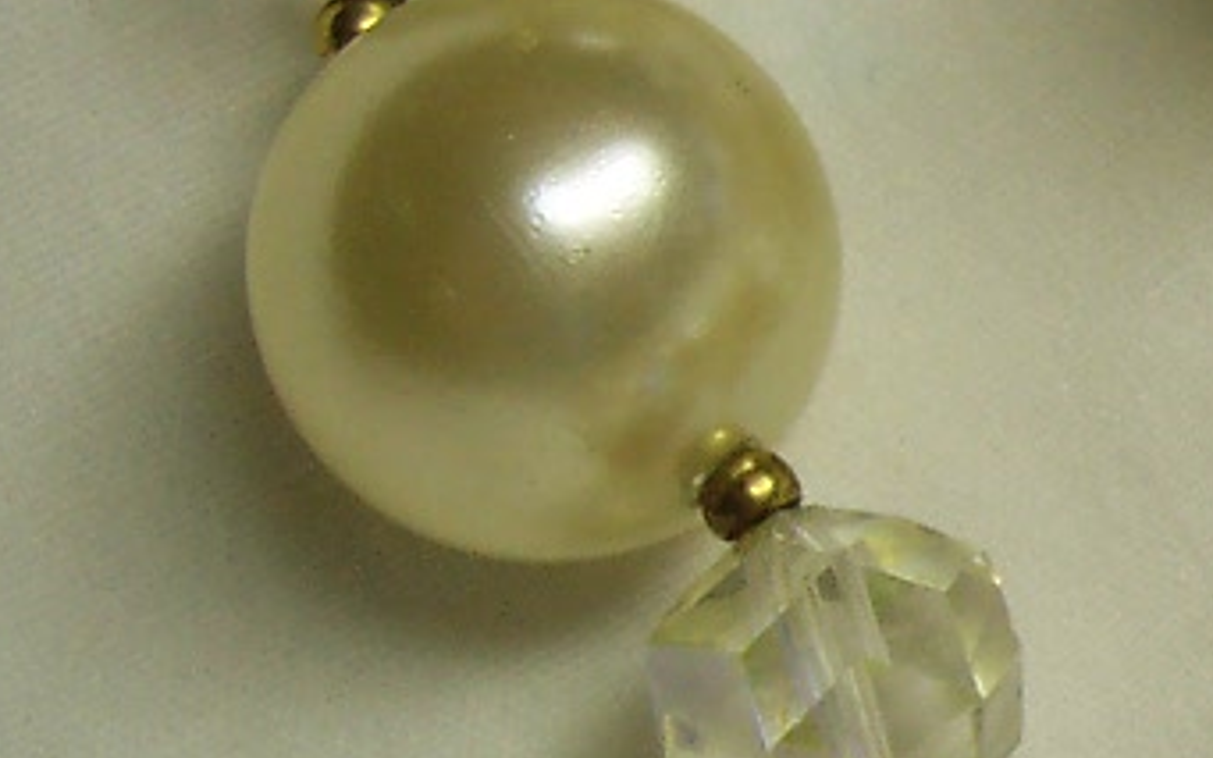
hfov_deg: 14.2
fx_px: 4561
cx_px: 1803
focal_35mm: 138
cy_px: 630
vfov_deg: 9.5
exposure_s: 1/180
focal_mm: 5.6
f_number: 2.8
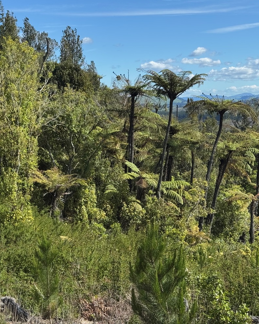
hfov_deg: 24.2
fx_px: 604
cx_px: 105
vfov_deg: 30.0
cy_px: 161
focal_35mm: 63
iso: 64
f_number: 1.78
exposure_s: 1/2717
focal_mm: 6.76
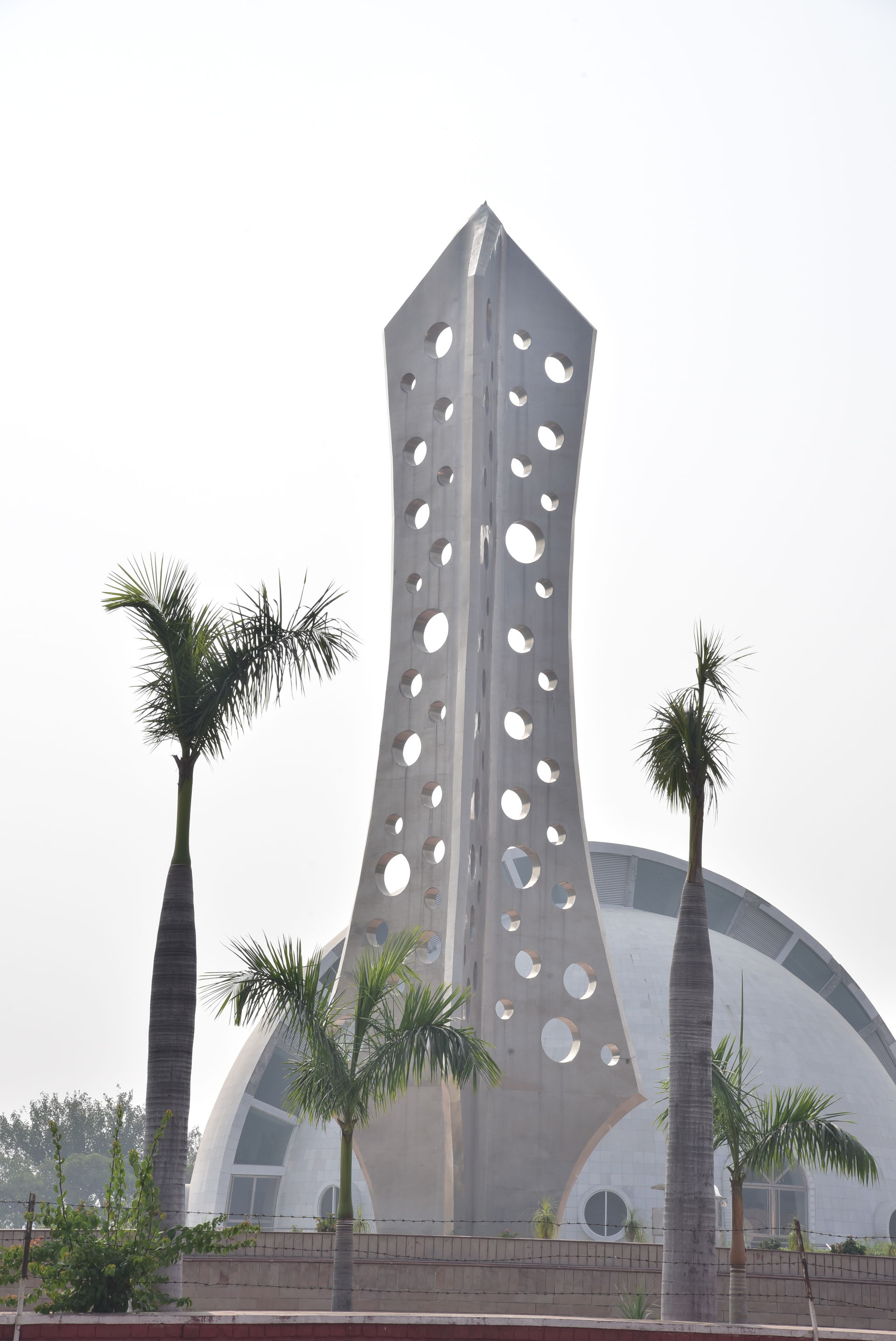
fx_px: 3207
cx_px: 448
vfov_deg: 23.6
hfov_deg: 15.9
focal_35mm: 86
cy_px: 670
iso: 200
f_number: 20
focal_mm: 86
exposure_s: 1/160
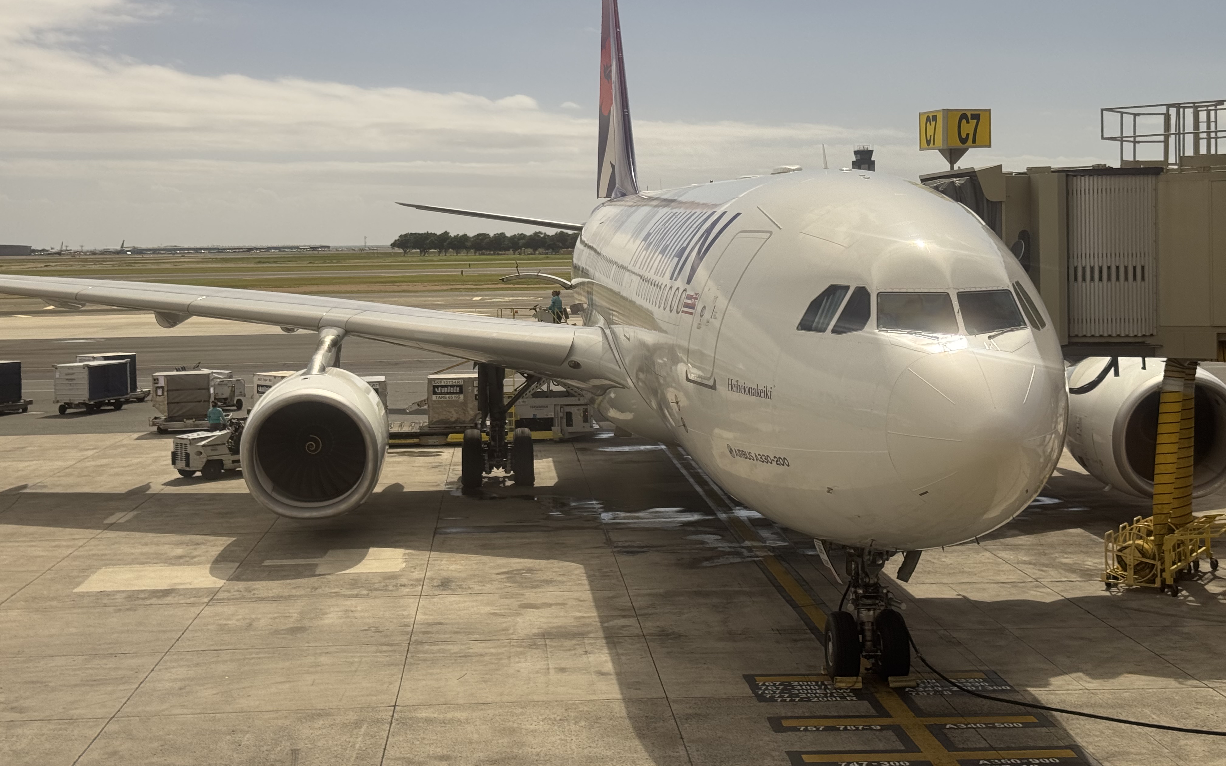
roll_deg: -0.4
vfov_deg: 25.3
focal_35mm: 51
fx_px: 1704
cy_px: 308
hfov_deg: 39.6
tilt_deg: -2.8
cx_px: 614
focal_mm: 6.76
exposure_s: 1/3257
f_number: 1.78
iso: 64
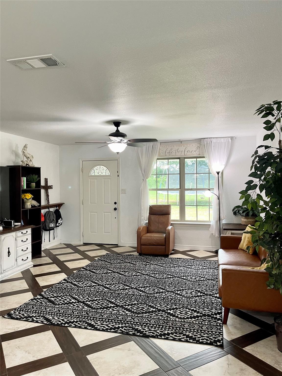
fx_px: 282
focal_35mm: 26
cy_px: 188
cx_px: 141
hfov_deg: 53.1
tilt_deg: -1.0
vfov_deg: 67.3
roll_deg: +0.7
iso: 160
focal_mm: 5.1
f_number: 1.6
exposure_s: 1/60
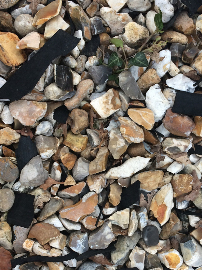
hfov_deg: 25.9
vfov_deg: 34.2
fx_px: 436
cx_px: 139
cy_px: 166
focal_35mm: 56
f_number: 2.2
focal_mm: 4.15
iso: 50
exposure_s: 1/50
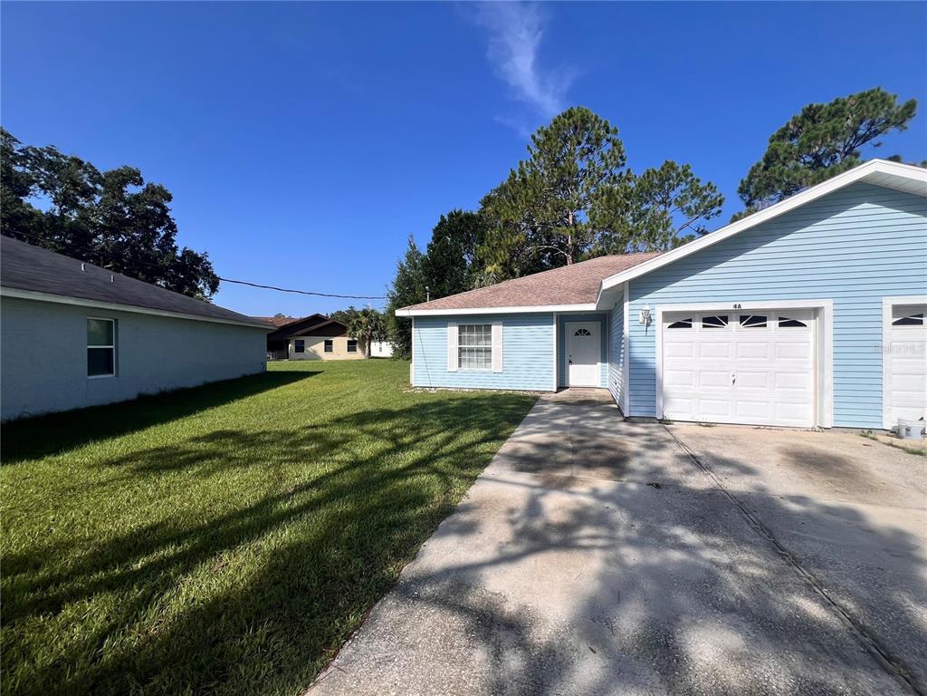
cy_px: 348
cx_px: 464
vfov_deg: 89.9
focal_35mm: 13
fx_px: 348
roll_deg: +0.1
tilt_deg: -0.1
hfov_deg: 106.2
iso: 32
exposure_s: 1/2421
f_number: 1.8
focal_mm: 1.57
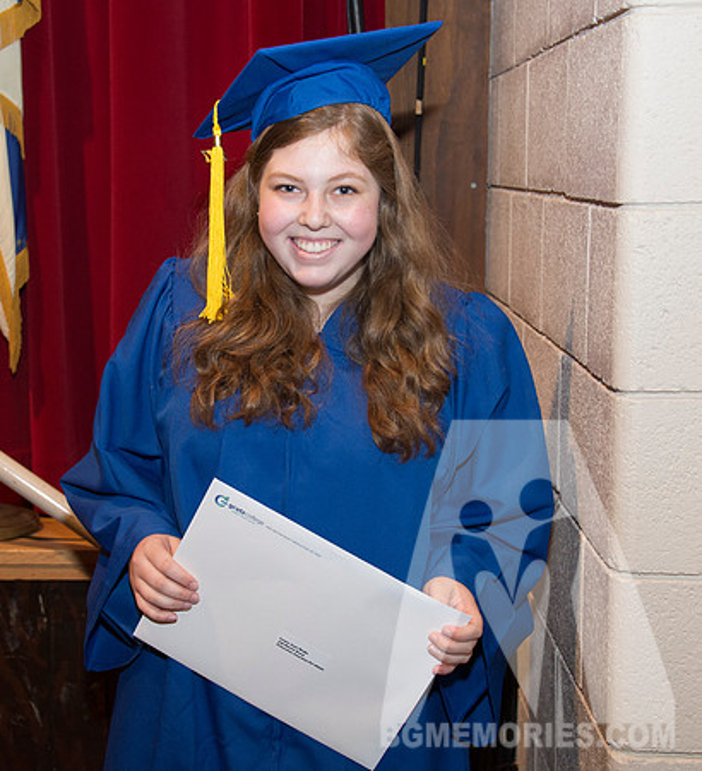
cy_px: 394
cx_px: 266
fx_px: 1594
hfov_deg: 24.8
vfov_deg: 27.2
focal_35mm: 66
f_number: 4.2
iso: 2000
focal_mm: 48
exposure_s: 1/80
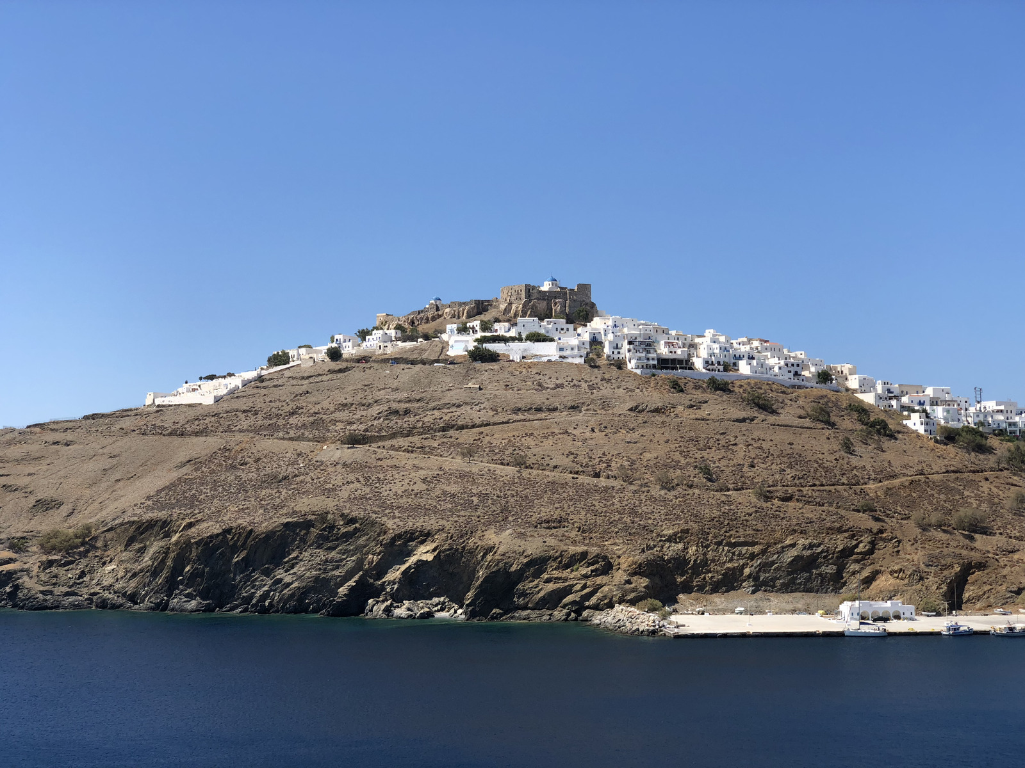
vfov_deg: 28.0
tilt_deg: +5.4
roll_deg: +1.0
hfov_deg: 36.8
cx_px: 512
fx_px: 1540
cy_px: 384
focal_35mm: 52
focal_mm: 6
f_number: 2.4
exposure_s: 1/1171
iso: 16
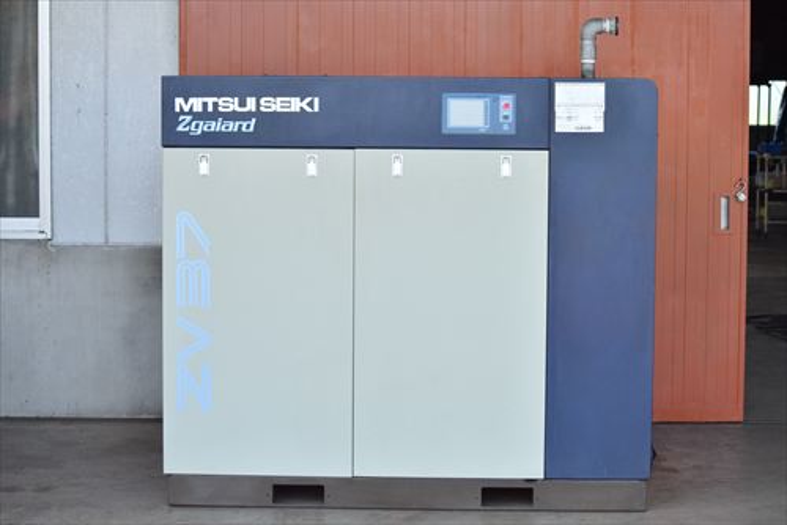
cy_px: 262
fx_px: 1805
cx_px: 394
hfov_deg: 24.6
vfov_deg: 16.6
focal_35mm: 82
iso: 1250
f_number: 6.3
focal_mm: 55
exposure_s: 1/800
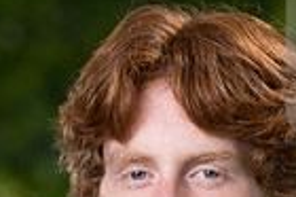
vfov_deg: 1.4
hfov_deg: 2.1
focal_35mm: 961
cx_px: 121
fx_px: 7892
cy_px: 319
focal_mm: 200
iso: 100
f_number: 4.5
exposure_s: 1/250
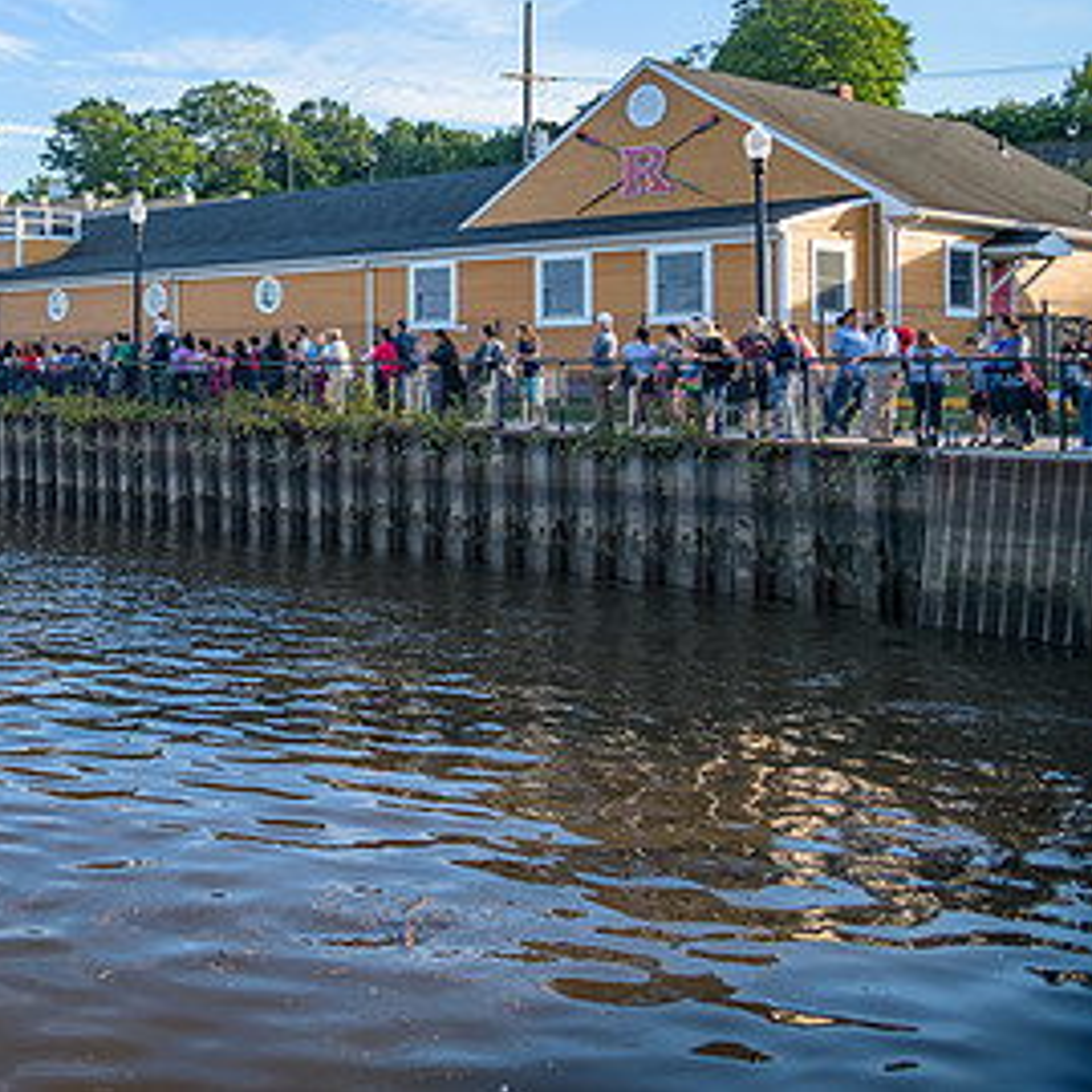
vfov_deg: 37.6
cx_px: -73
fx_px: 1570
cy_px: 311
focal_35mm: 44
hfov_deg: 33.9
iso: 125
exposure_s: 1/200
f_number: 4
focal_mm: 24
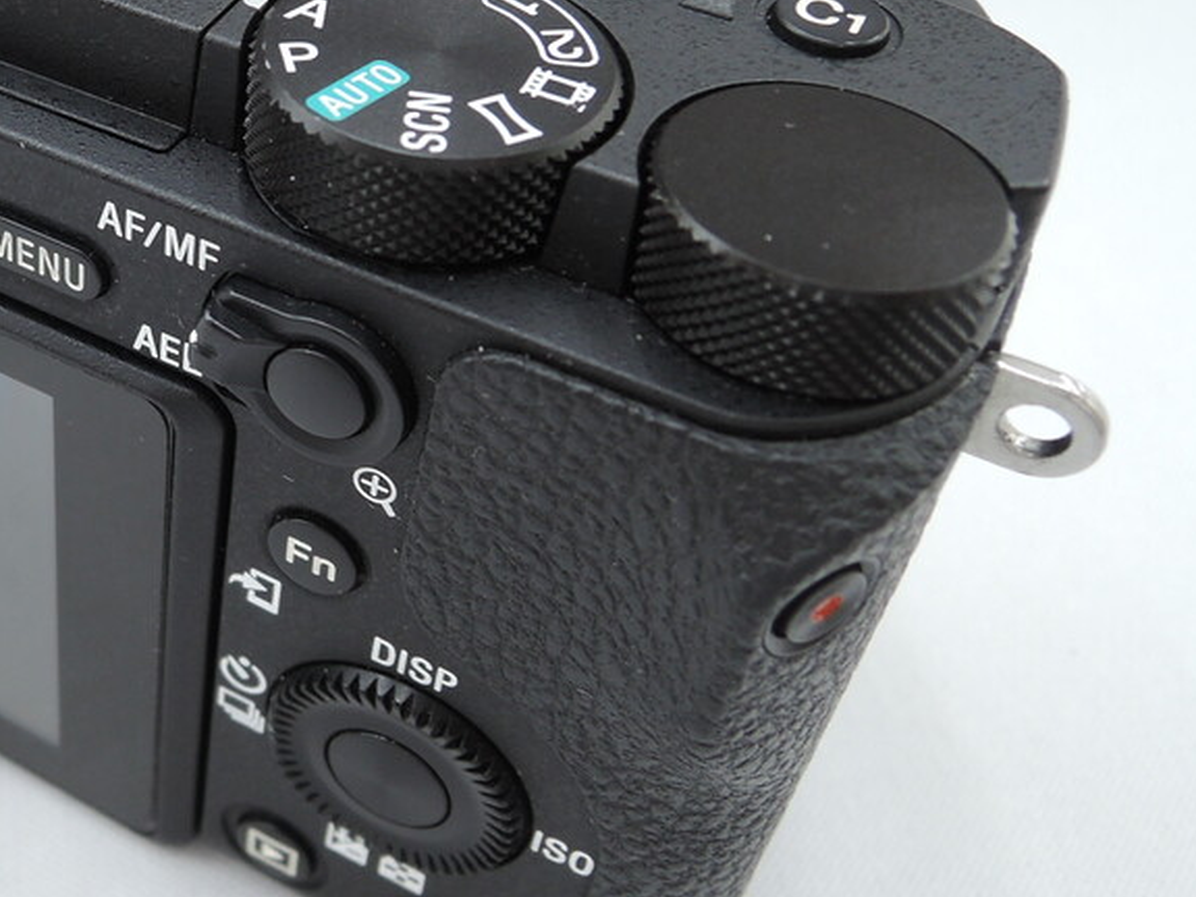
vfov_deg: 28.8
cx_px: 46
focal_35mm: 50
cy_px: 253
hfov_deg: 35.2
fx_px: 1728
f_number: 2.8
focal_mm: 5.1
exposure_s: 1/30
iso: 125
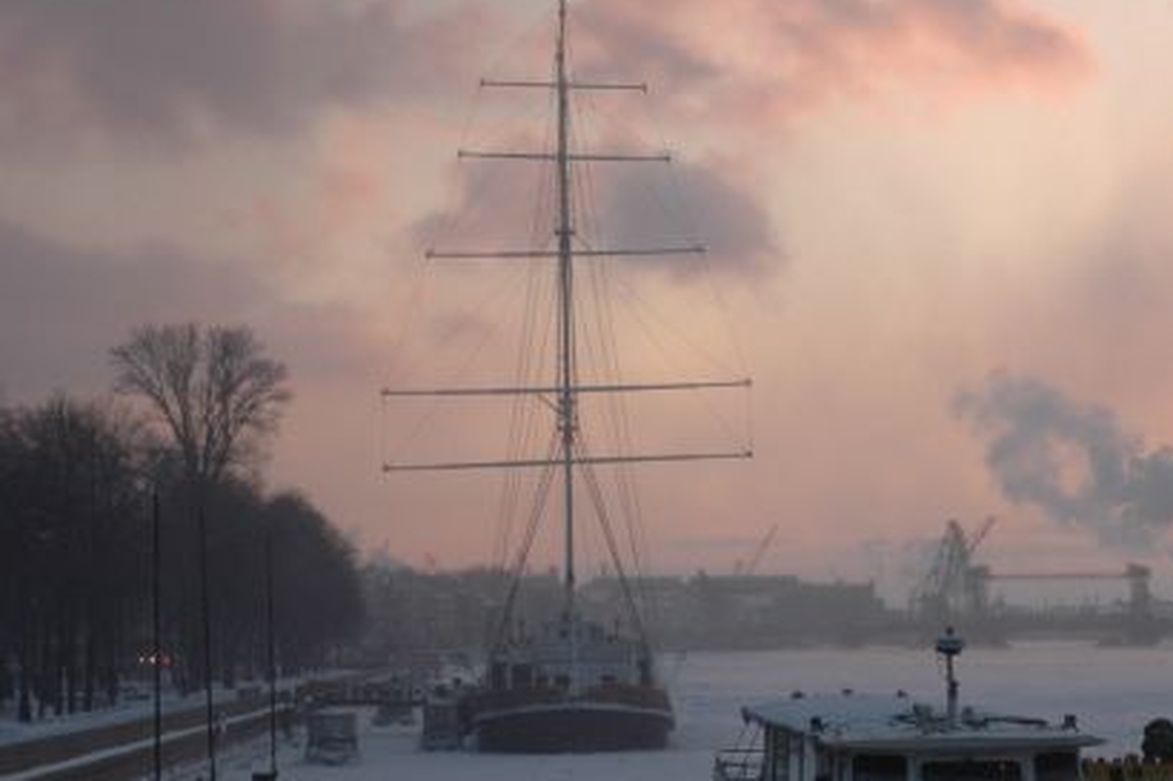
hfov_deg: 17.4
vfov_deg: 11.7
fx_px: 3778
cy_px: 667
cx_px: 1008
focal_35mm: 116
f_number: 11
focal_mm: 44
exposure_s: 1/60
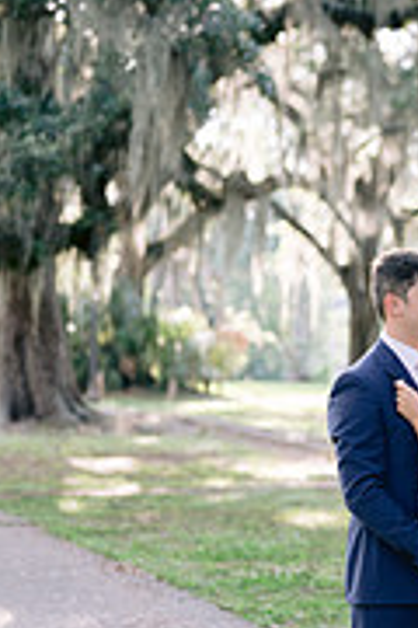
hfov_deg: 10.8
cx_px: 460
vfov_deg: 16.4
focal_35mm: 125
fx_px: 2177
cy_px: 307
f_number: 1.8
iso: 160
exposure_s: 1/320
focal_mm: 50
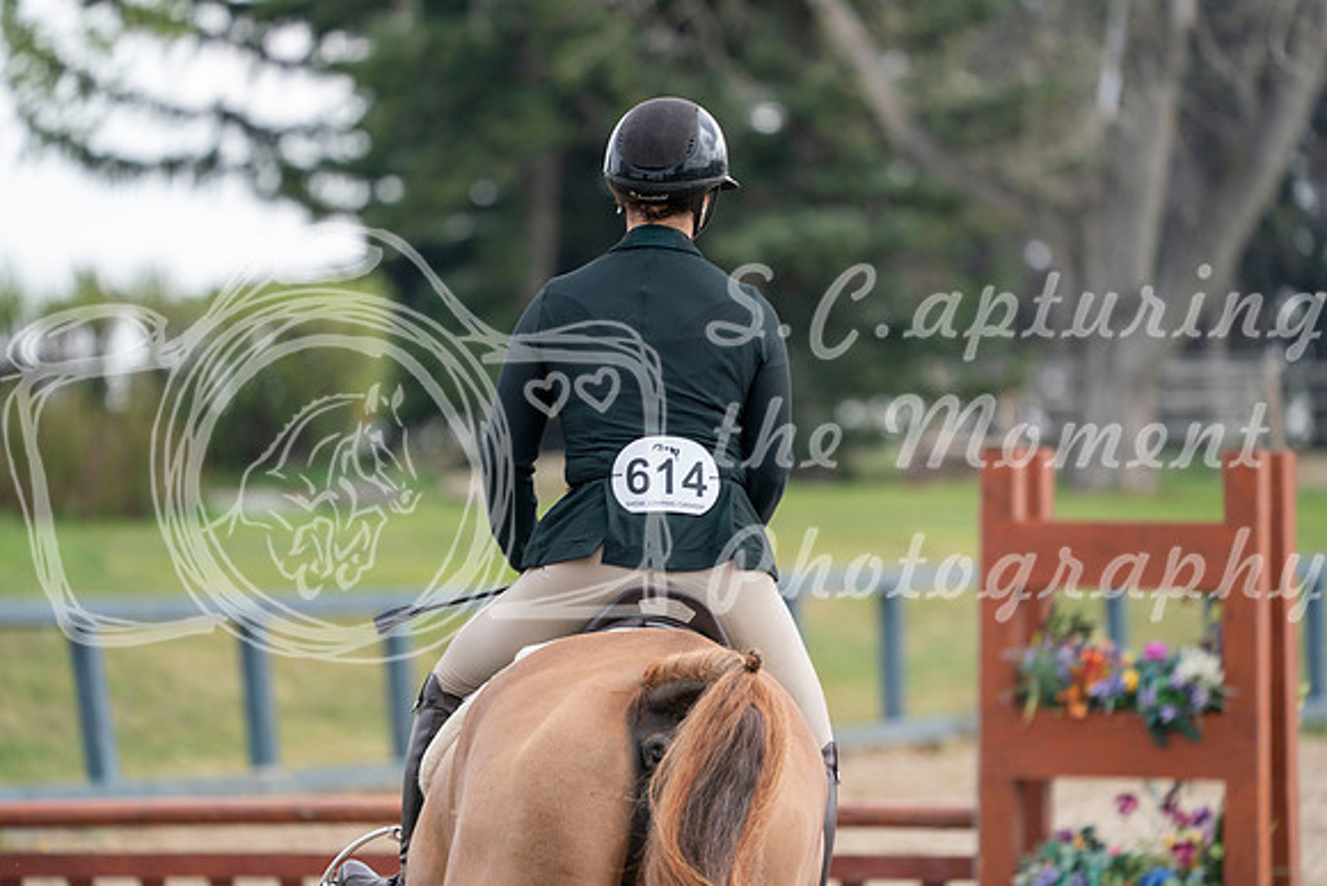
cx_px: 664
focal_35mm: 336
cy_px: 443
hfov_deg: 6.1
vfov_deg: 4.1
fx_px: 12388
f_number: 5.6
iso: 250
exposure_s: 1/400
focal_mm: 336
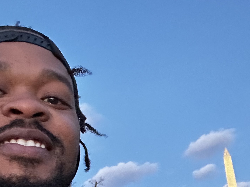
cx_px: 199
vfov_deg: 21.5
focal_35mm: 65
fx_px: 469
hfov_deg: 29.2
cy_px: 201
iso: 640
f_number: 1.9
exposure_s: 1/15
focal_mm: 2.69
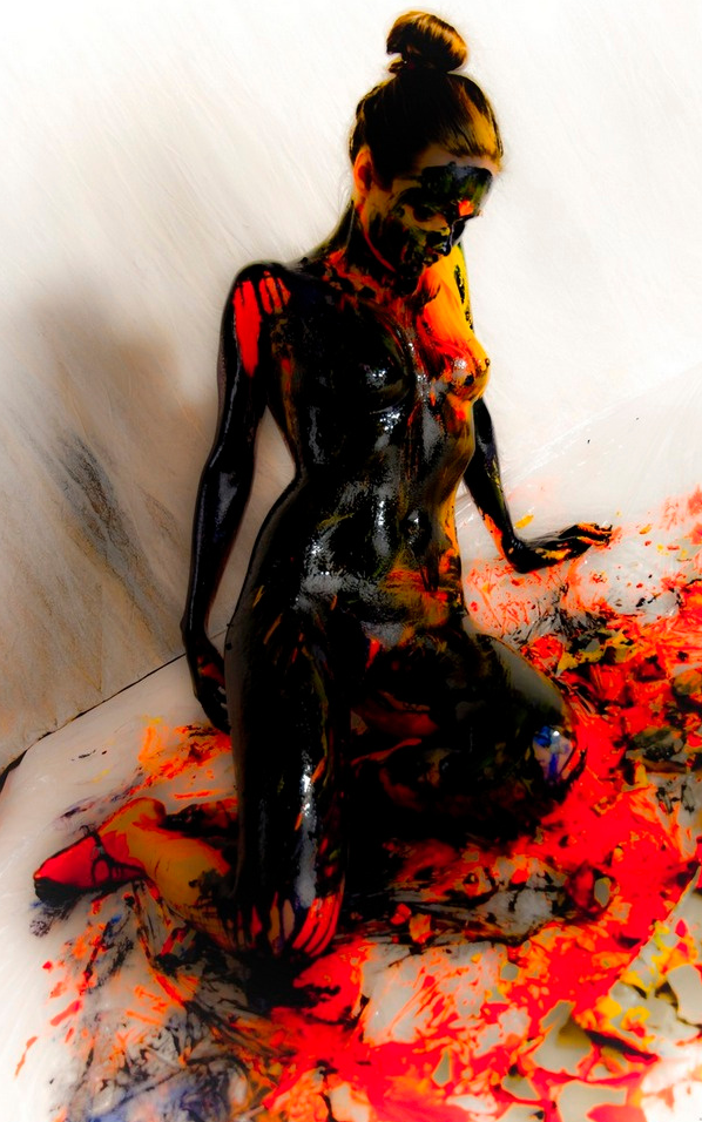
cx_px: 382
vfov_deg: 59.6
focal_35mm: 32
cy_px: 543
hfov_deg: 39.4
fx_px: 979
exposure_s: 1/50
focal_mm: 20
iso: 100
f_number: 3.8
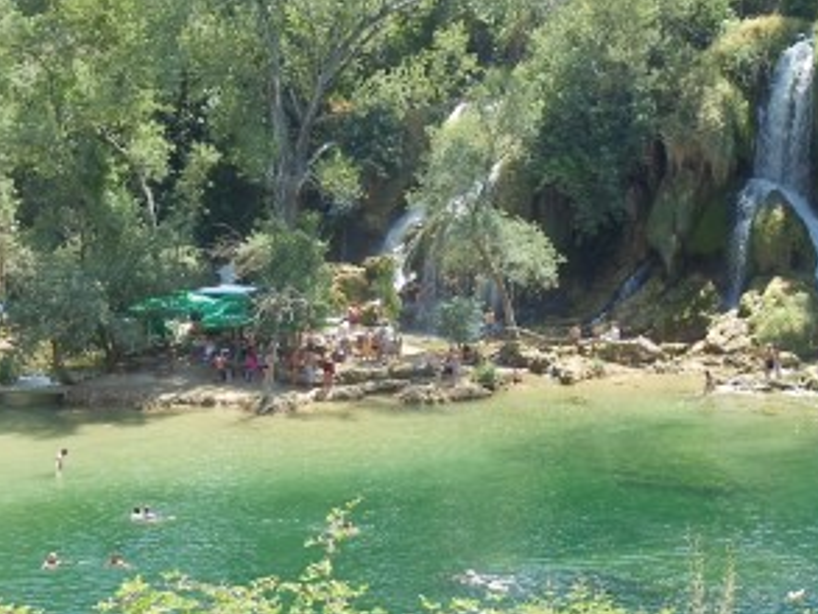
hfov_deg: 20.4
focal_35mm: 96
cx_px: 547
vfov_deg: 15.4
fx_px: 2269
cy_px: 324
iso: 80
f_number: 3.5
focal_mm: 6
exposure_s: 1/250
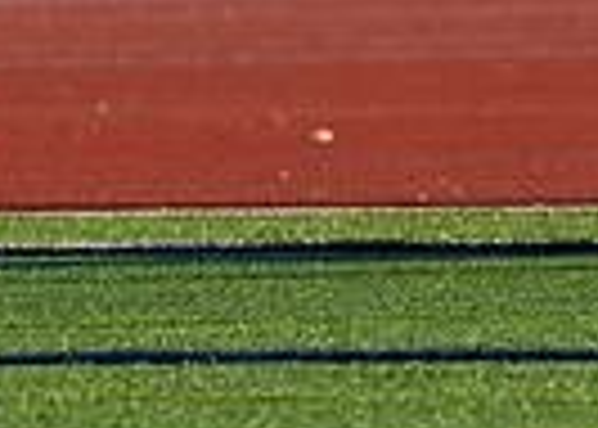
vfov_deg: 0.7
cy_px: -434
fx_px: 37500
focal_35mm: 2208
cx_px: 773
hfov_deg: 0.9
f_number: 2.8
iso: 200
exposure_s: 1/2500
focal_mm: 200
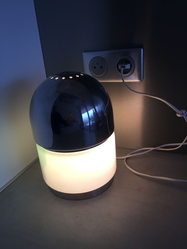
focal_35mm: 29
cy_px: 124
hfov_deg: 48.2
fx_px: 209
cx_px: 94
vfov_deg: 61.7
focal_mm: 4.15
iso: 40
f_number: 2.2
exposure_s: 1/50
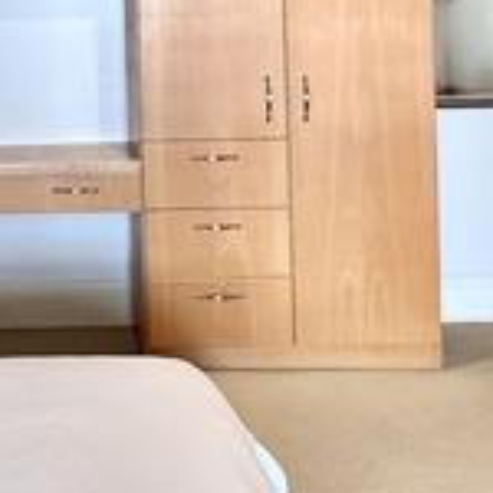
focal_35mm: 66
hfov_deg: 24.8
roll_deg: +1.3
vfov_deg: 25.1
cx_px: -7
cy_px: 26
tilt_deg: -0.3
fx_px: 1063
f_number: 2.2
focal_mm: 2.22
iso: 200
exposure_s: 1/50
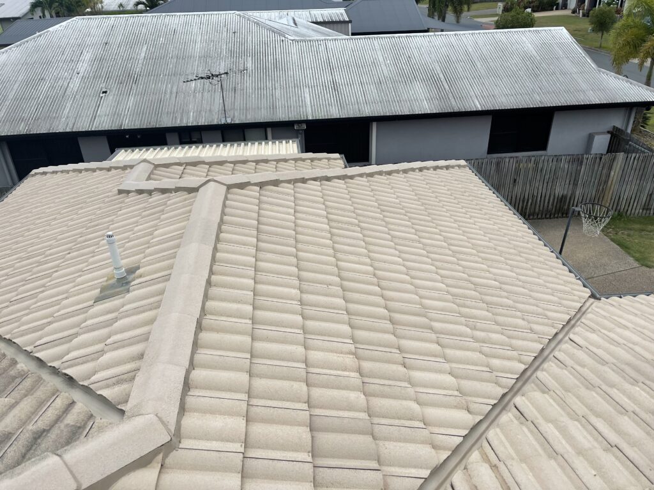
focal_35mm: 26
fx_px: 491
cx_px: 327
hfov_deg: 67.3
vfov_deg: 53.1
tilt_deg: -30.0
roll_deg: +1.0
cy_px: 245
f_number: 1.6
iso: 32
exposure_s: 1/4202
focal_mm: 5.1
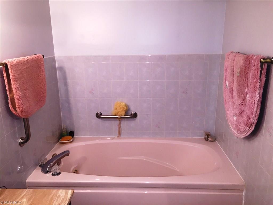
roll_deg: +0.0
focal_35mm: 29
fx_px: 229
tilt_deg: -15.6
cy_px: 102
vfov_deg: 48.2
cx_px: 136
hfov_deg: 61.7
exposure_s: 1/30
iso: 100
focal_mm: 4.15
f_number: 2.2
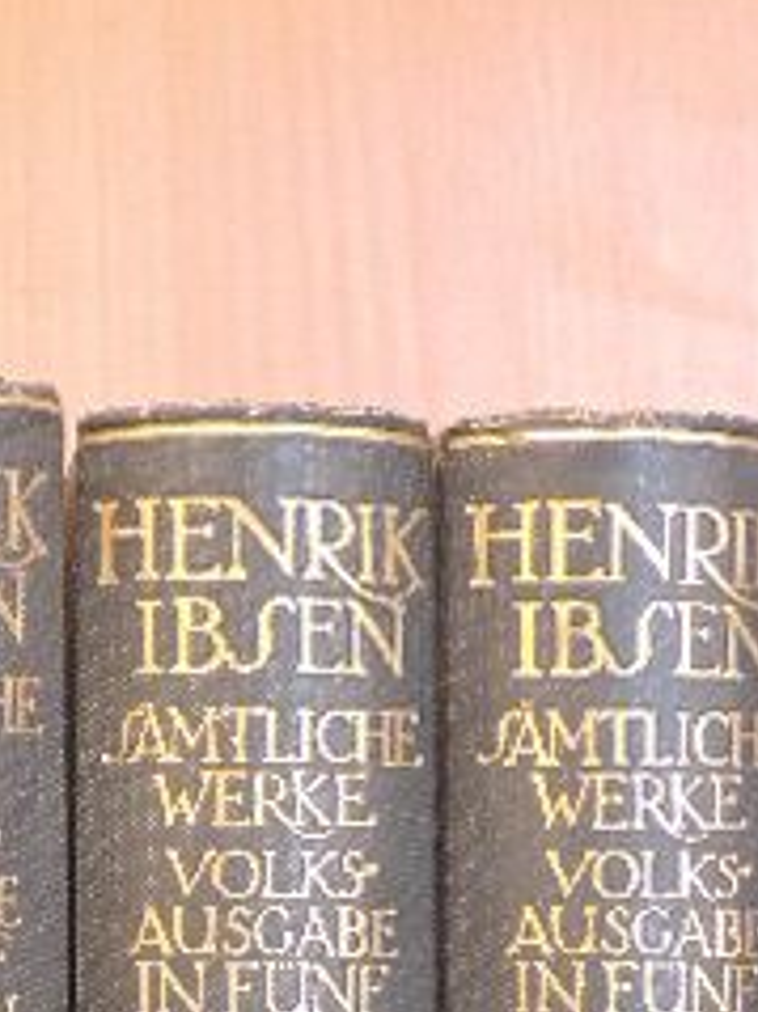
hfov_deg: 12.6
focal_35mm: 115
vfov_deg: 16.8
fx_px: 3361
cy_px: 970
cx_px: -144
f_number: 4.3
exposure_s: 1/8
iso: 800
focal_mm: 7.6
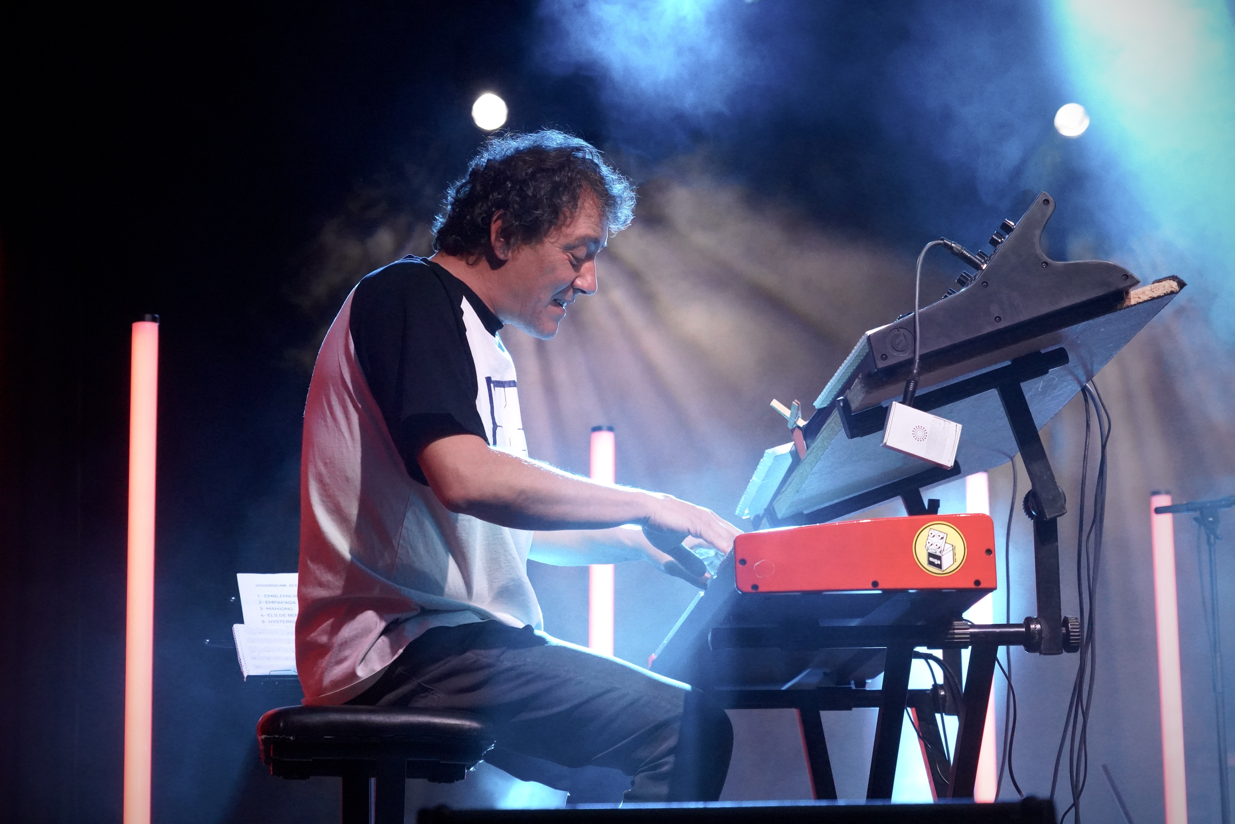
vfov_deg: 15.4
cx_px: 618
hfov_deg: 22.9
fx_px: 3053
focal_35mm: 89
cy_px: 412
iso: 12800
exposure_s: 1/160
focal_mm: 89
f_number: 5.6
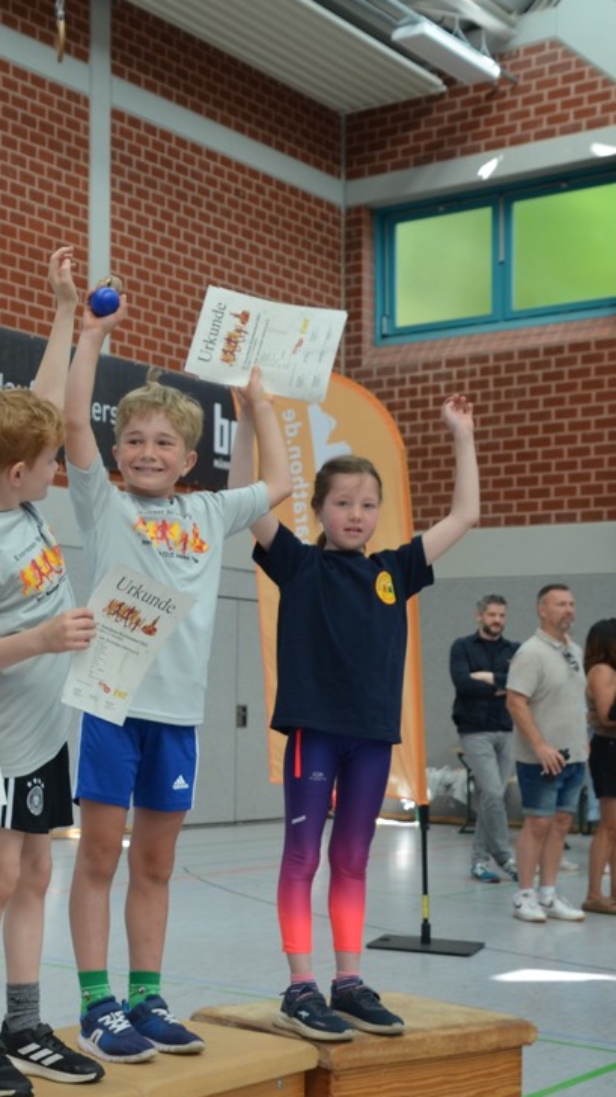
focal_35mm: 58
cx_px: -244
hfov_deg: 18.8
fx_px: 1683
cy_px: 619
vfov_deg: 36.0
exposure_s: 1/125
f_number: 5.6
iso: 200
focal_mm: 21
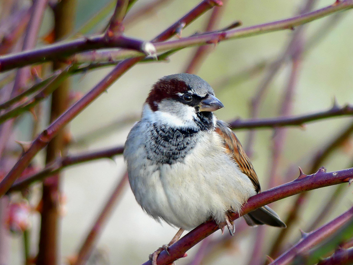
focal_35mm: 1200
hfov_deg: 1.7
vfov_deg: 1.2
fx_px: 12236
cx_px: 176
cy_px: 132
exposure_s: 1/125
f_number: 2.8
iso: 100
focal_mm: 108
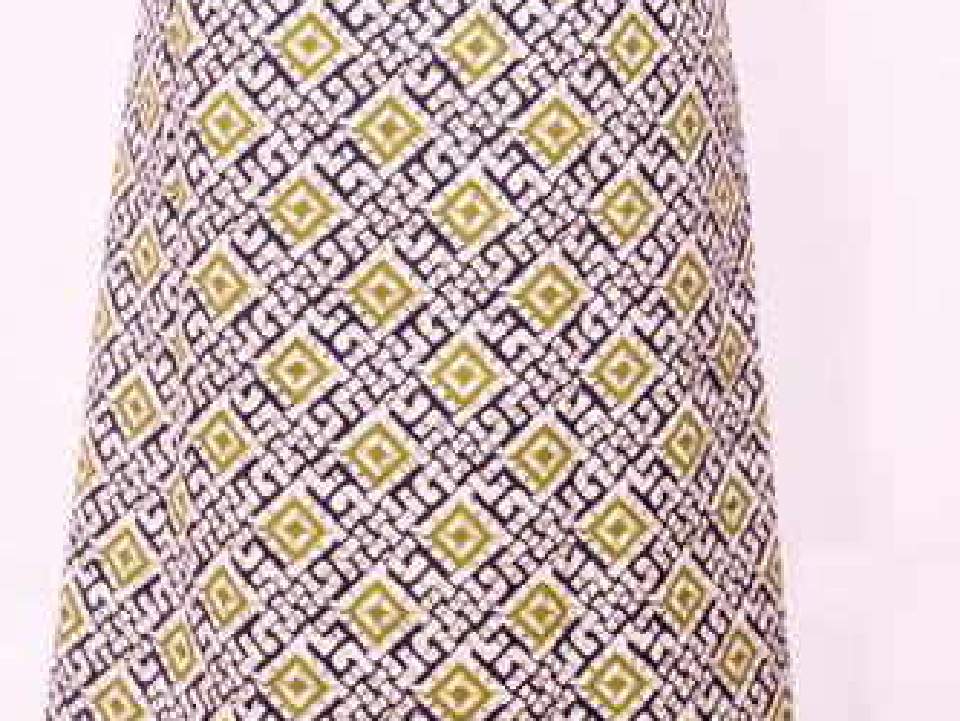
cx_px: 461
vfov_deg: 16.0
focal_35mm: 91
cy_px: 58
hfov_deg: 21.5
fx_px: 2525
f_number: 4
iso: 400
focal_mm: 28
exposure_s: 1/10
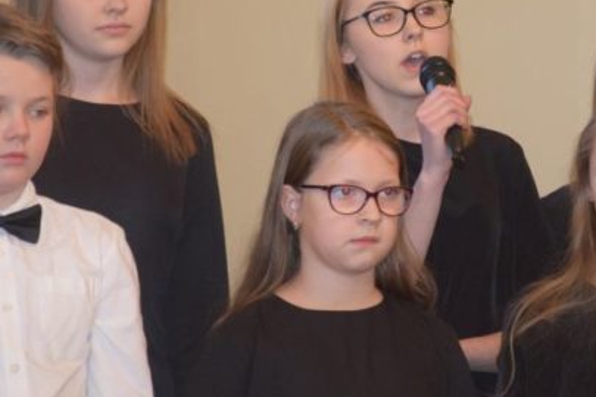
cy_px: 113
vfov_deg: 4.6
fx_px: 4949
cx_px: 447
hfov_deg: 6.9
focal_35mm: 299
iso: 2200
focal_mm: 105
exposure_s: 1/60
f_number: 5.6
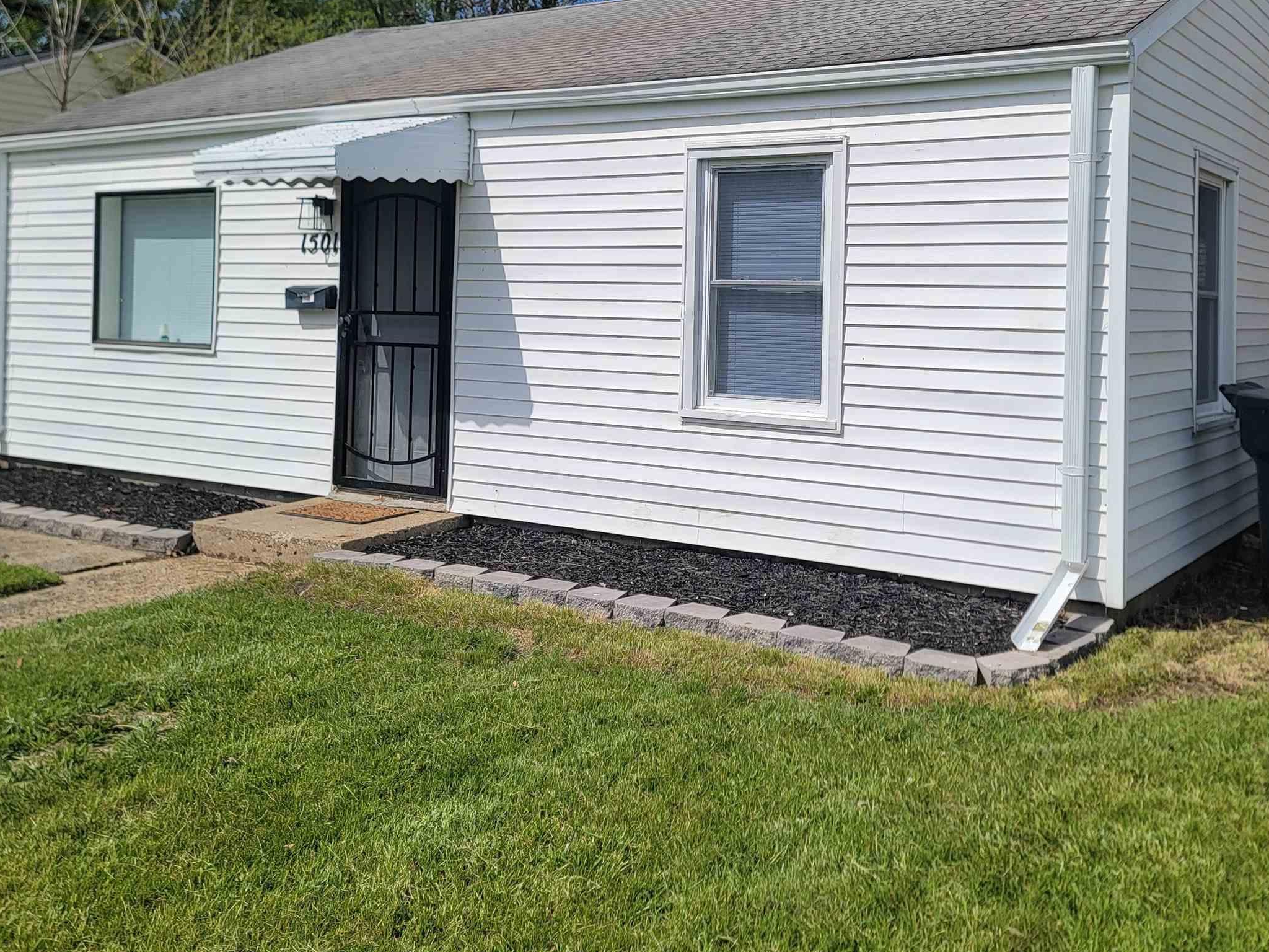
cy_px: 256
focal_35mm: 36
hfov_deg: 51.2
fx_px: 1320
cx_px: 721
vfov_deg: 38.8
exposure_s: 1/1746
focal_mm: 6.7
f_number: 1.8
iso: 16
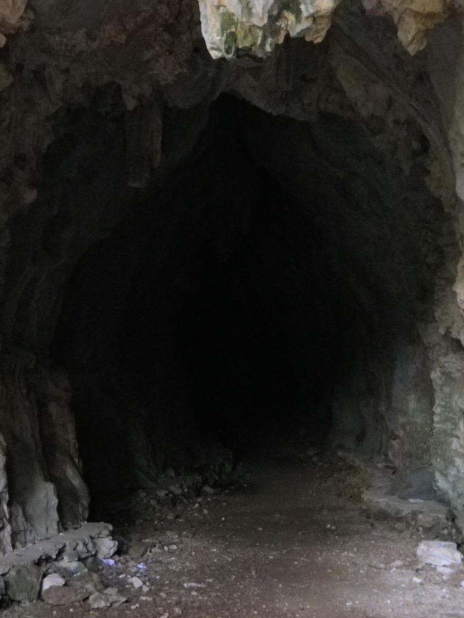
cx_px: 260
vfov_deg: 34.3
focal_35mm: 56
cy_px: 280
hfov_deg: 26.1
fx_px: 1000
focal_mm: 8.7
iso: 800
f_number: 4.2
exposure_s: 1/60
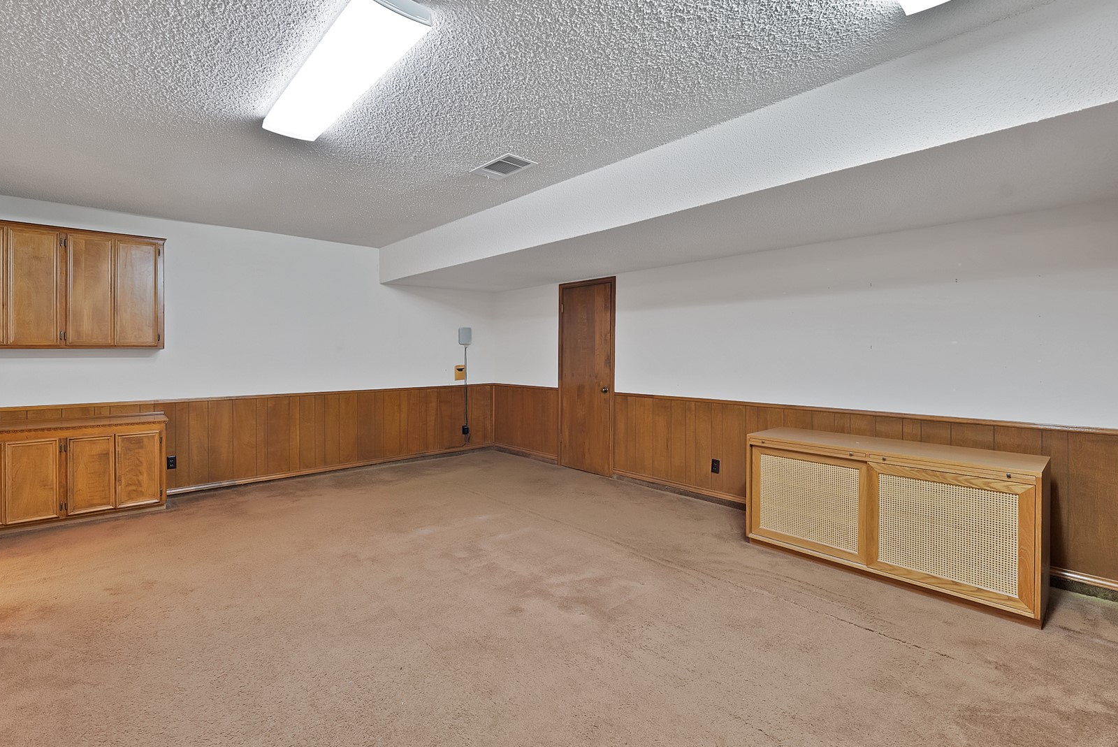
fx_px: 466
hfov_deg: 100.2
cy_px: 365
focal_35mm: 15
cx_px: 525
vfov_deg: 77.4
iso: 640
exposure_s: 1.6
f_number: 9
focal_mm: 12
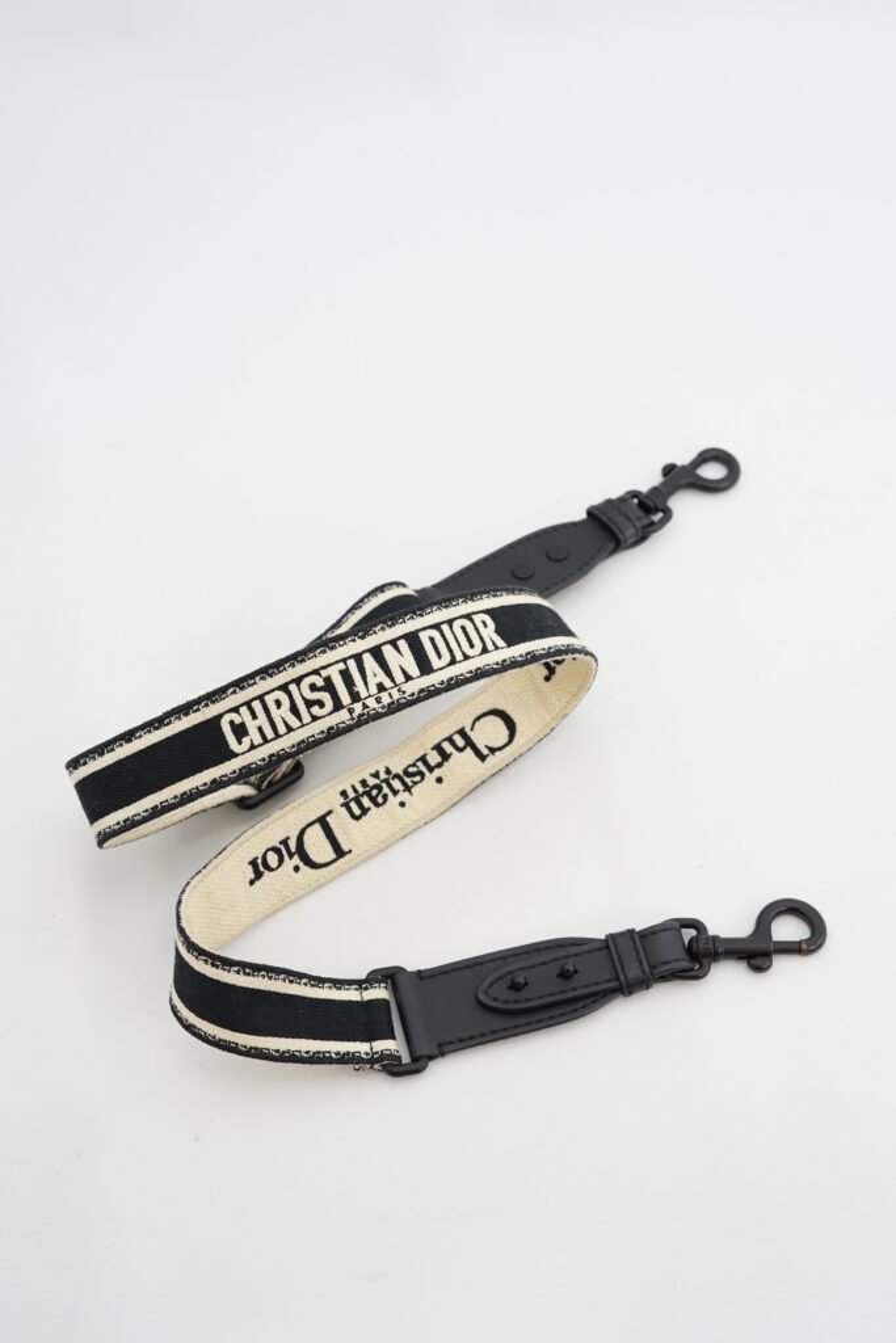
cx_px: 448
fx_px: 1866
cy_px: 672
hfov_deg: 27.0
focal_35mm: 50
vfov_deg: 39.6
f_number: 6.3
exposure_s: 1/13
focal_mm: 50
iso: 640
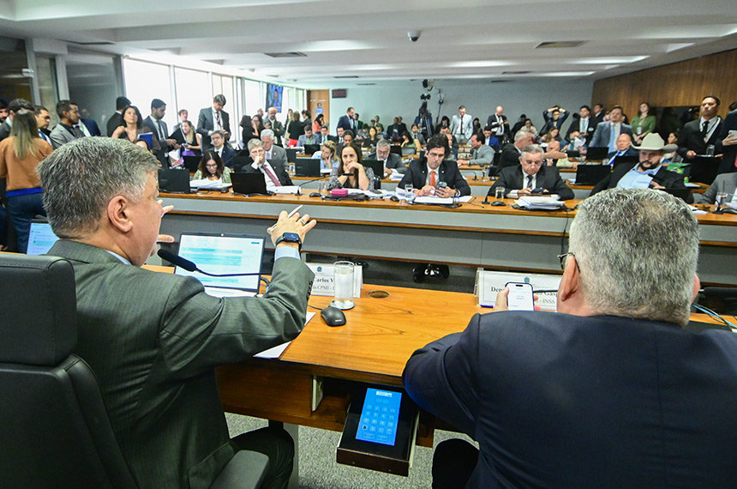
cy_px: 244
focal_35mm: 18
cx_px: 368
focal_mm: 12
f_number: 4.5
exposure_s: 1/200
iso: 4000
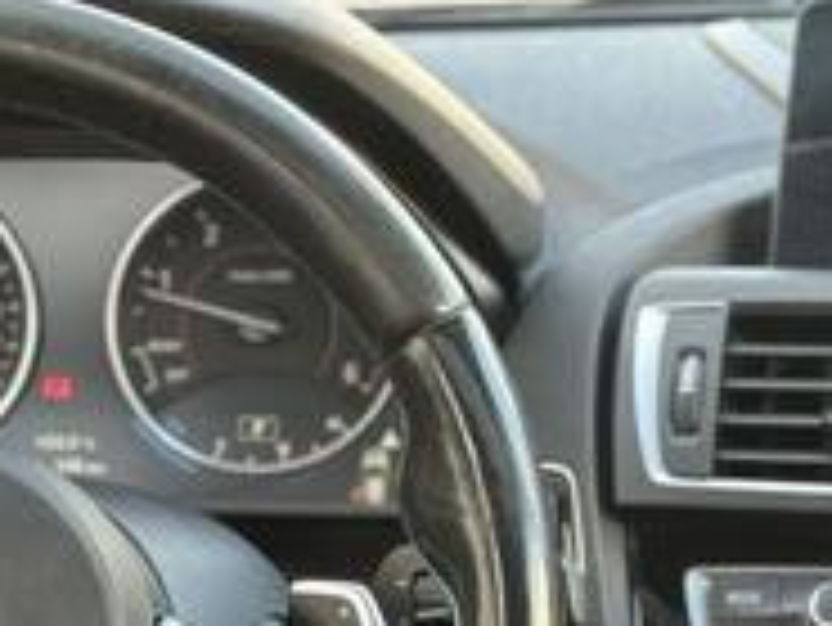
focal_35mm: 169
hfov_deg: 11.7
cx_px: 517
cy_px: 867
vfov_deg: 8.6
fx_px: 4065
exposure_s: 1/50
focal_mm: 6.76
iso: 250
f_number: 1.78
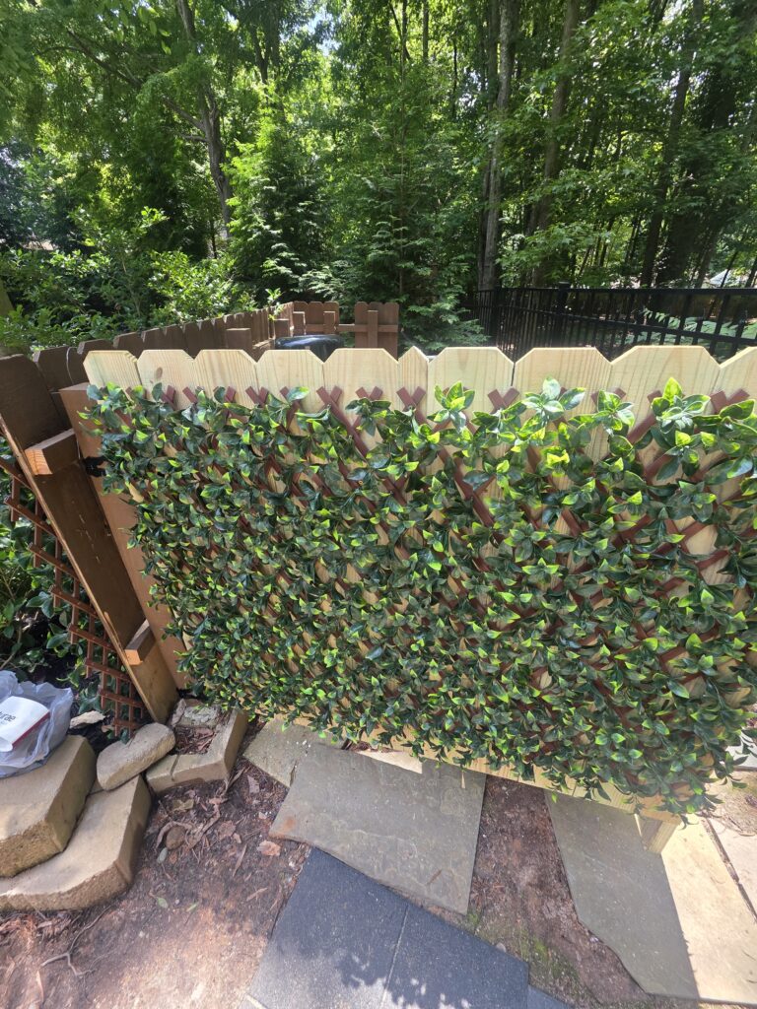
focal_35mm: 13
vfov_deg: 106.2
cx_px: 378
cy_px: 504
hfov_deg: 89.9
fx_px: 379
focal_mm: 2.2
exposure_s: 1/120
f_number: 1.9
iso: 32
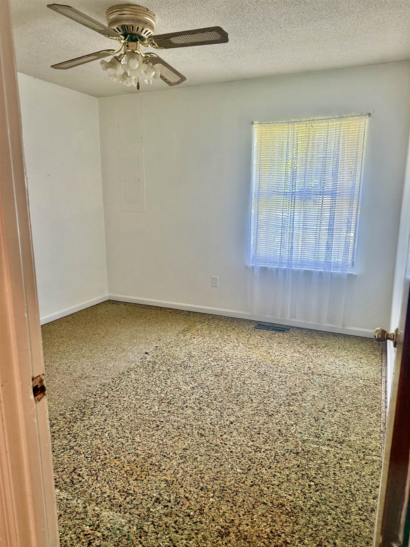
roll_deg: -0.4
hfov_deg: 56.8
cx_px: 205
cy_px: 274
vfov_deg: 71.6
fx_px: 379
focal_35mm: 24
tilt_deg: -11.1
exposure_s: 1/60
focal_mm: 6.76
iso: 160
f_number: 1.78
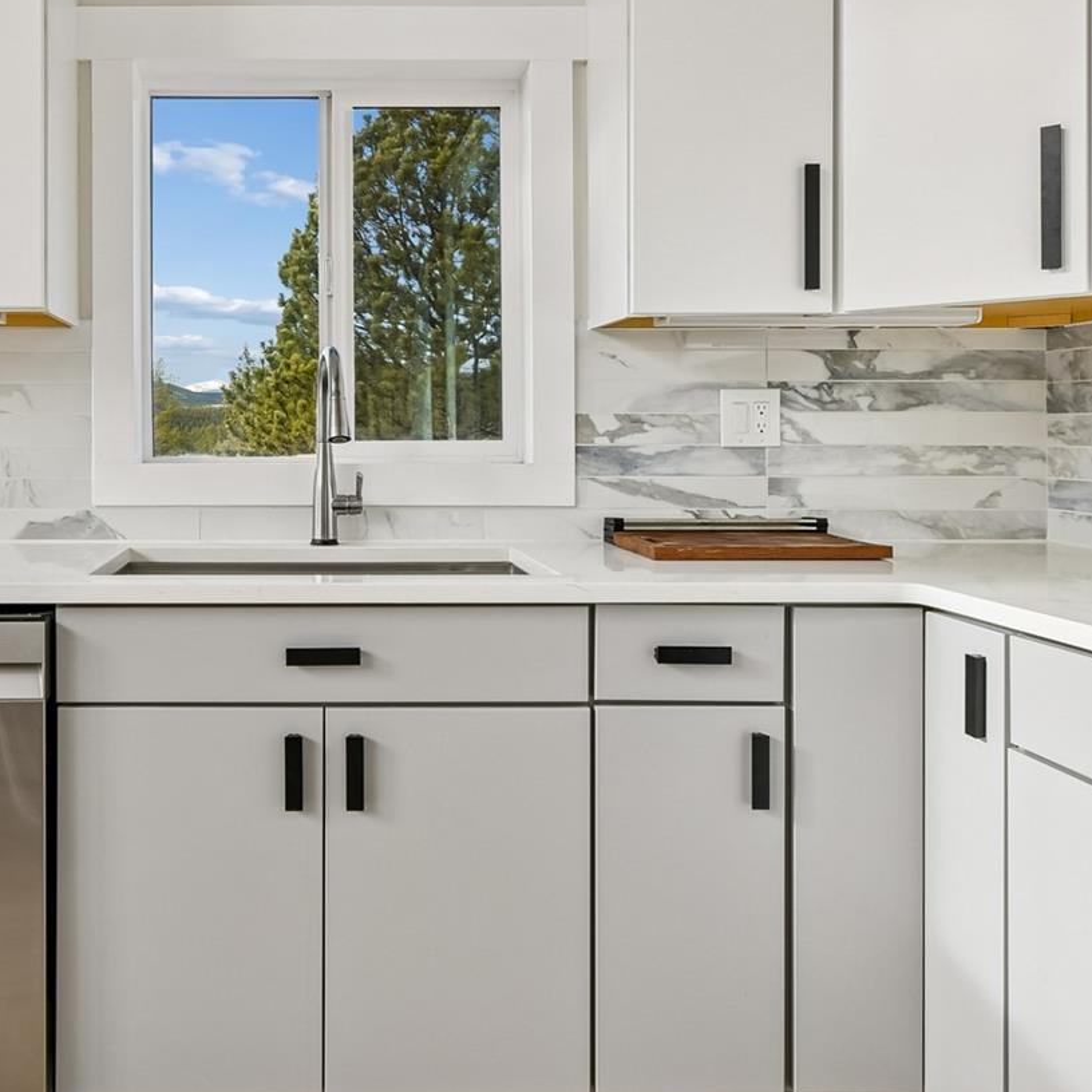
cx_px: 320
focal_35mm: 30
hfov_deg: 52.4
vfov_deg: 53.6
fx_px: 1071
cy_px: 428
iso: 200
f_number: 6.3
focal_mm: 12
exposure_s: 1/100
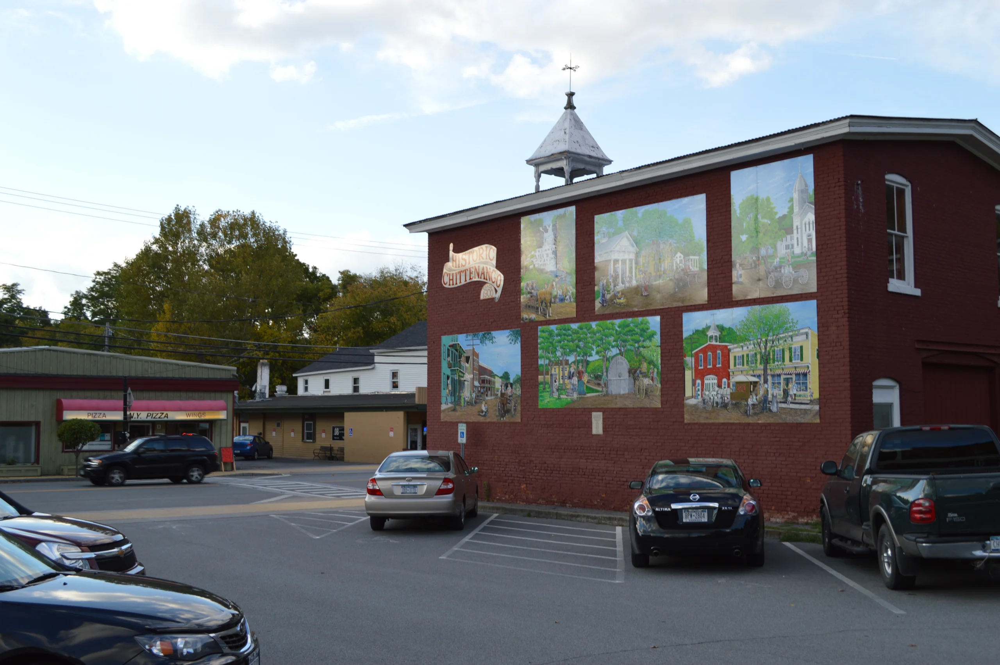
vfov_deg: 36.8
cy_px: 332
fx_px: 999
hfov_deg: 53.2
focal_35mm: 36
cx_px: 500
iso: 110
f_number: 5.6
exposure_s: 1/125
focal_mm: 24
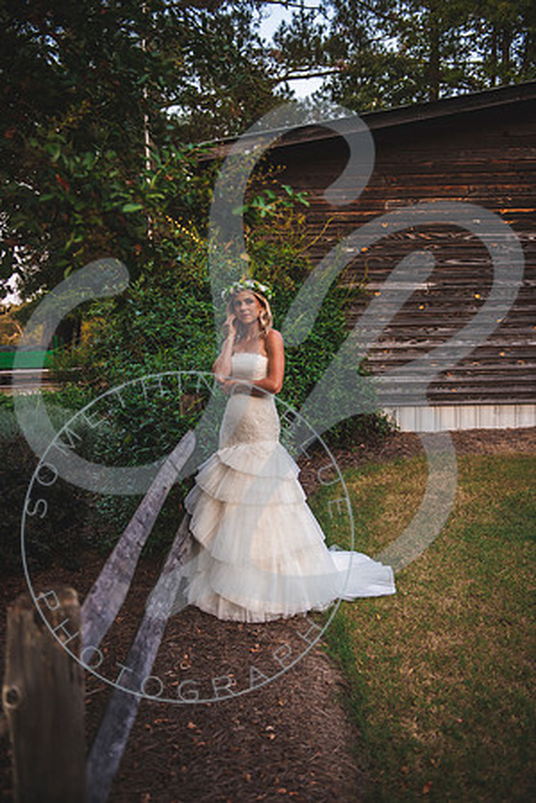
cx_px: 268
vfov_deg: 50.7
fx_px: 849
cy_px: 402
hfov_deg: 35.1
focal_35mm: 38
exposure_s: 1/160
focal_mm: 38
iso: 100
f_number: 2.8
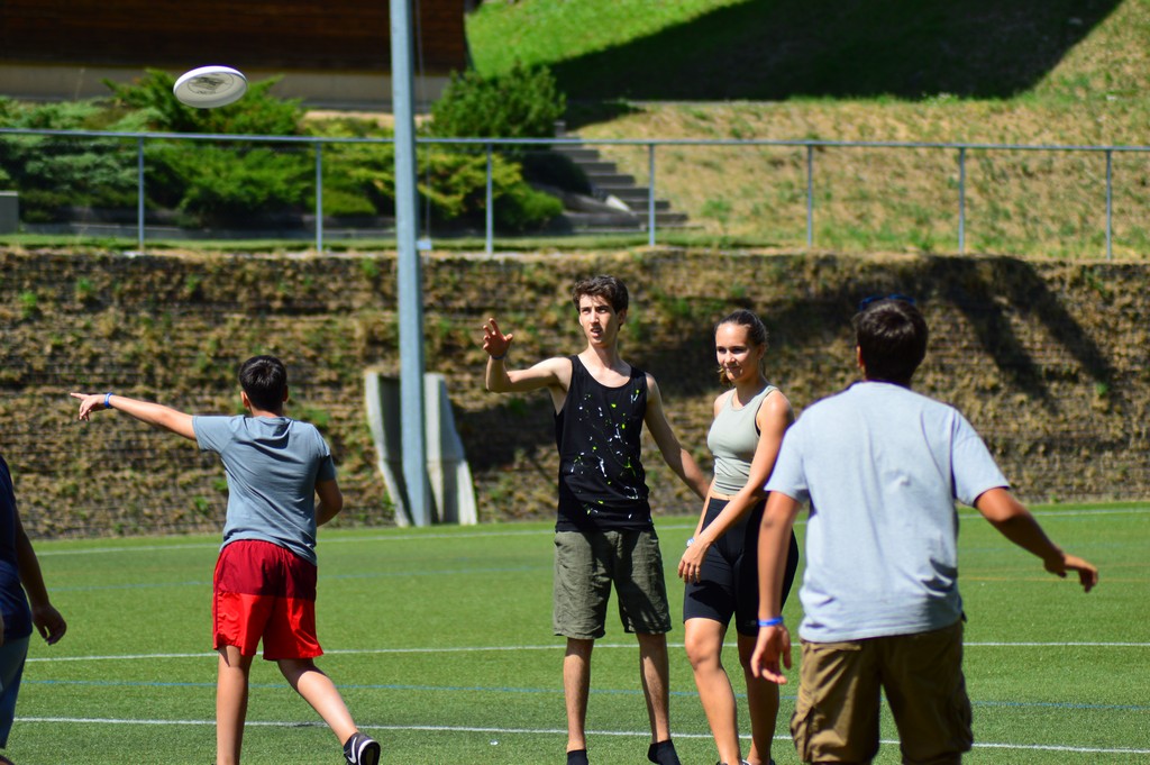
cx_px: 575
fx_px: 7182
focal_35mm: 225
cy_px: 382
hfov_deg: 9.2
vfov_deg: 6.1
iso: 200
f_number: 4.2
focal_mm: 150
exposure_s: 1/1250
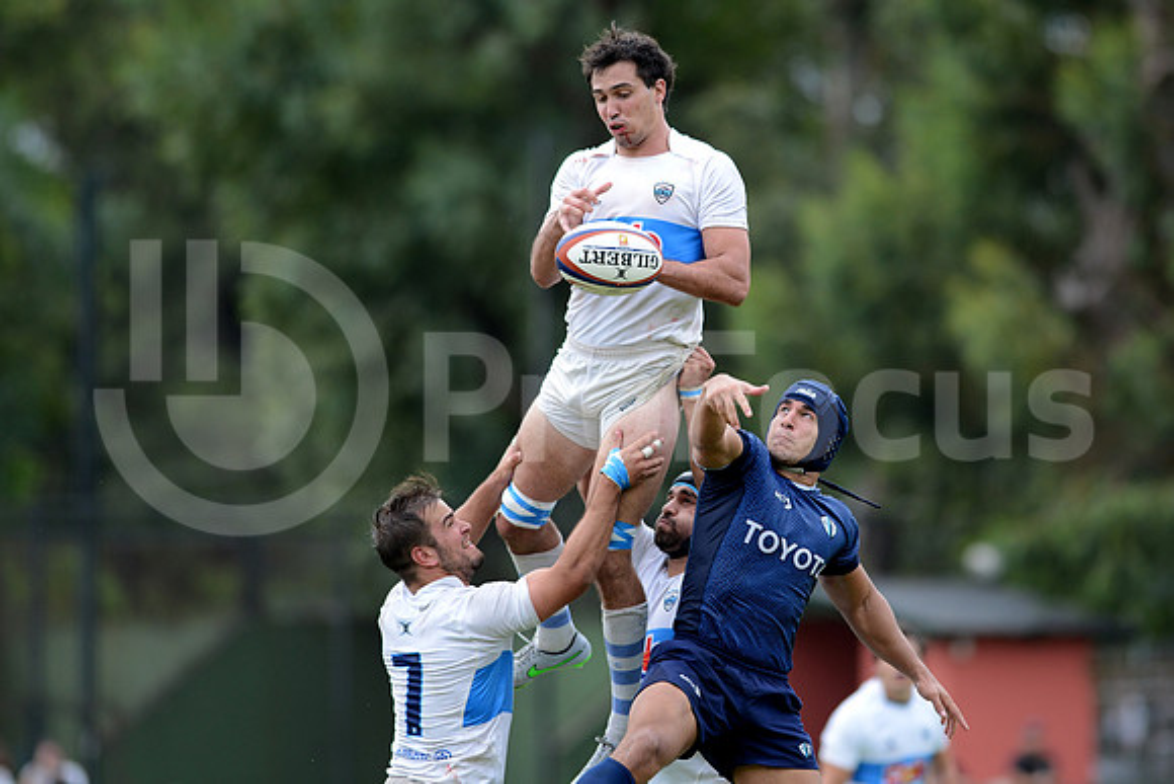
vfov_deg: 4.6
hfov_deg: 6.9
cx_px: 587
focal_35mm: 300
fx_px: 9785
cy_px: 392
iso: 400
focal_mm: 300
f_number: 2.8
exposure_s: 1/1000
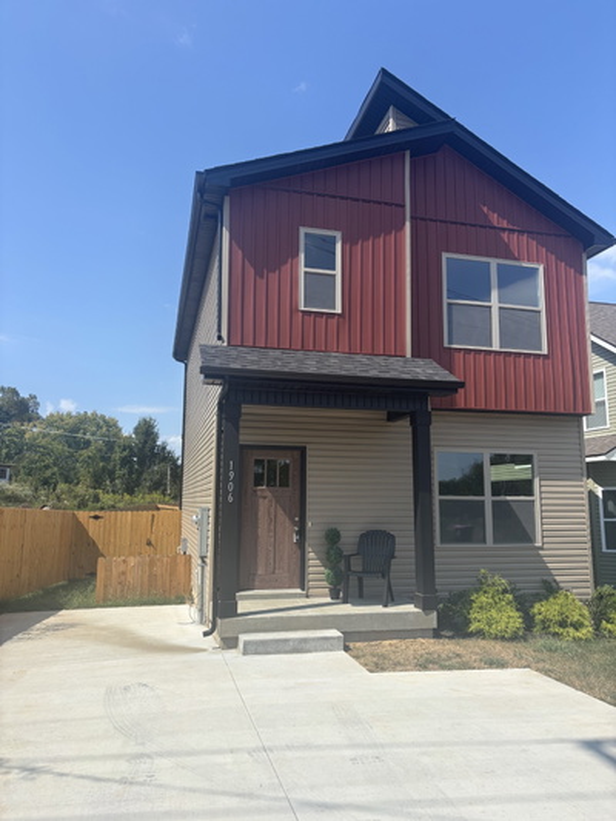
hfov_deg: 53.1
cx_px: 308
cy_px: 410
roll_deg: -1.1
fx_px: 617
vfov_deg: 67.3
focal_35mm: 26
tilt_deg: +8.3
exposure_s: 1/3311
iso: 50
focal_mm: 5.96
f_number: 1.6
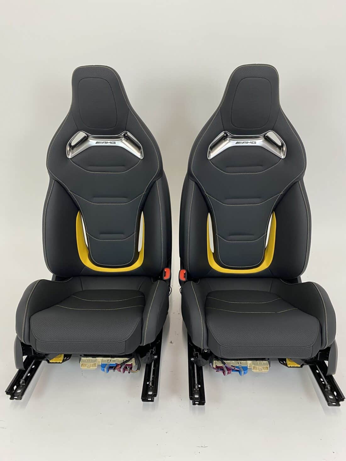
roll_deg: +0.5
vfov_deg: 67.3
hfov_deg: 53.1
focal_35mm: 26
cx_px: 173
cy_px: 230
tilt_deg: -26.7
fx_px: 347
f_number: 1.8
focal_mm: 4.25
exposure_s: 1/50
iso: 64
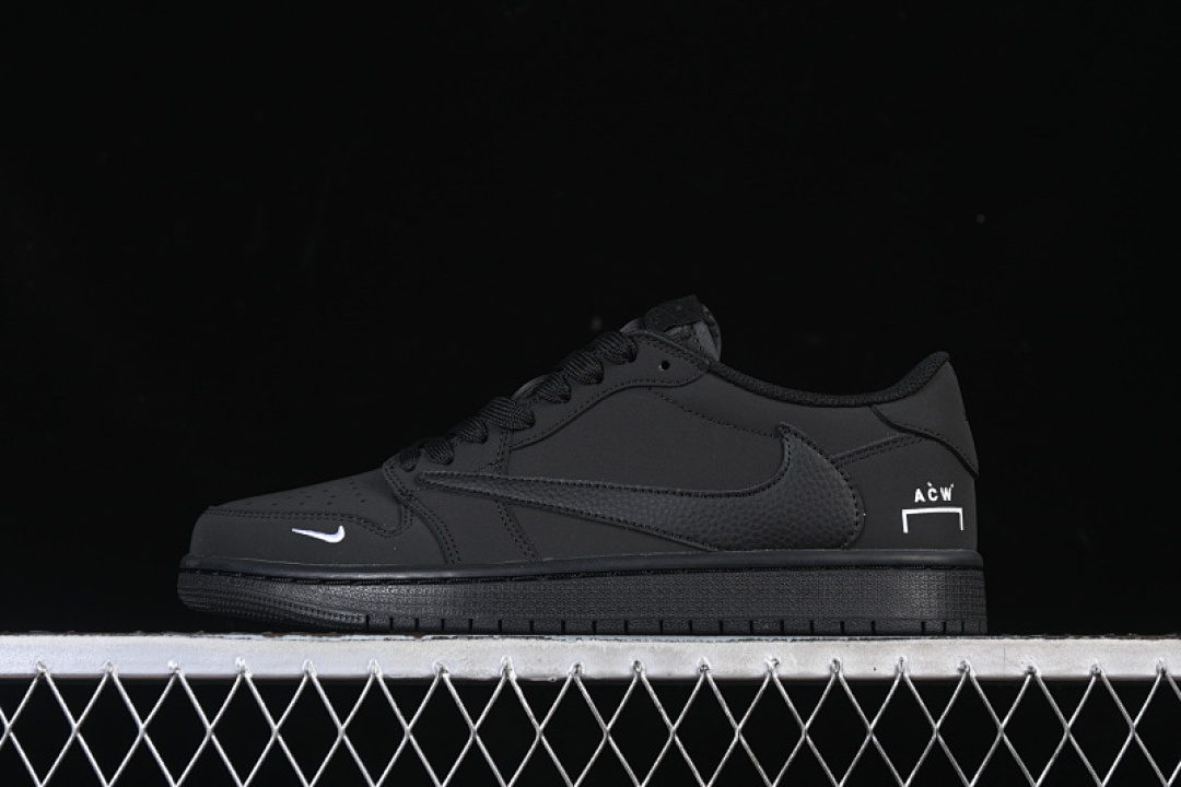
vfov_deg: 18.2
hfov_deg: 27.0
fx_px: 2460
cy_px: 394
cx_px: 590
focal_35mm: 75
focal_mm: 50
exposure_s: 1/60
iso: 160
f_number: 6.3
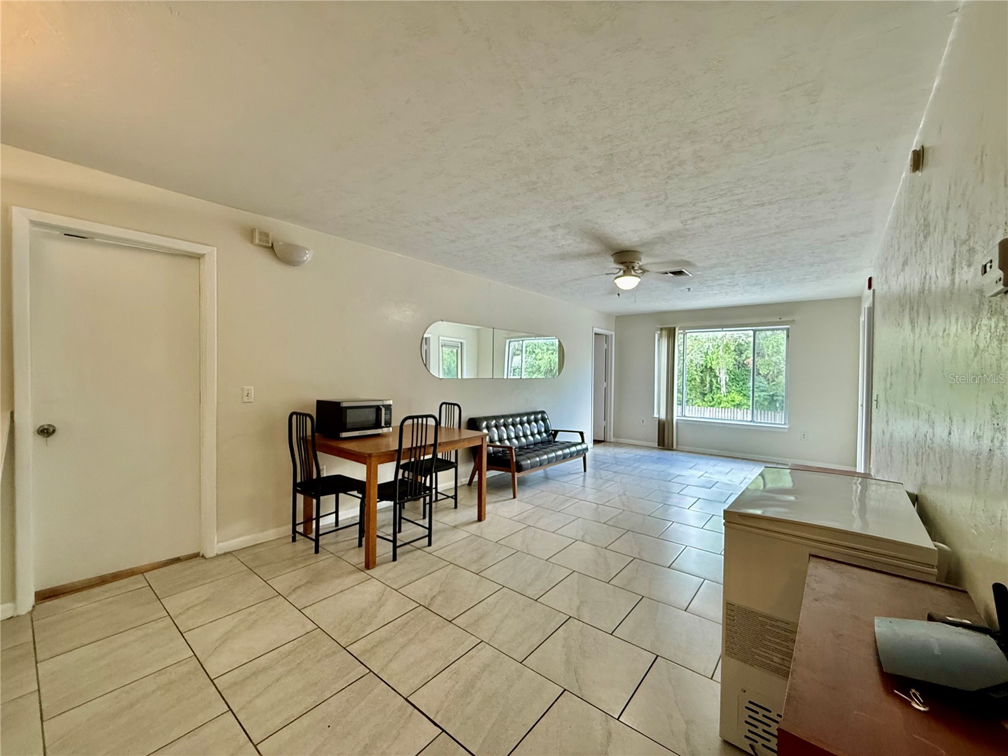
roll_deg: -1.6
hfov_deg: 102.1
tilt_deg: -0.3
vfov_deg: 85.7
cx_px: 504
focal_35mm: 14
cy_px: 378
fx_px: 408
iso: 500
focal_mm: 2.22
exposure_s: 1/60
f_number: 2.2
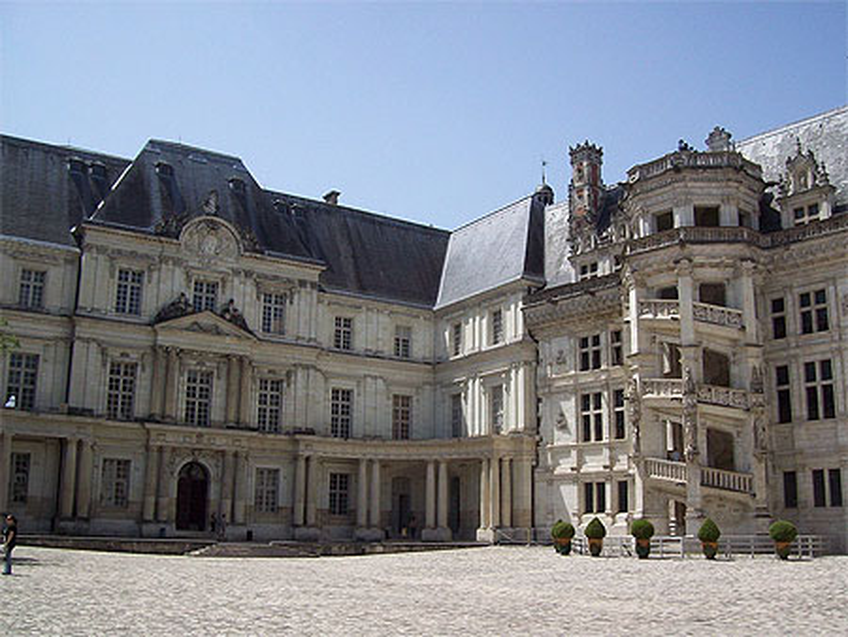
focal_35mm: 36
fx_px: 882
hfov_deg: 51.3
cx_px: 424
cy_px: 318
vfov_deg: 39.7
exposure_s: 1/667
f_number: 4.8
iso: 80
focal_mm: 6
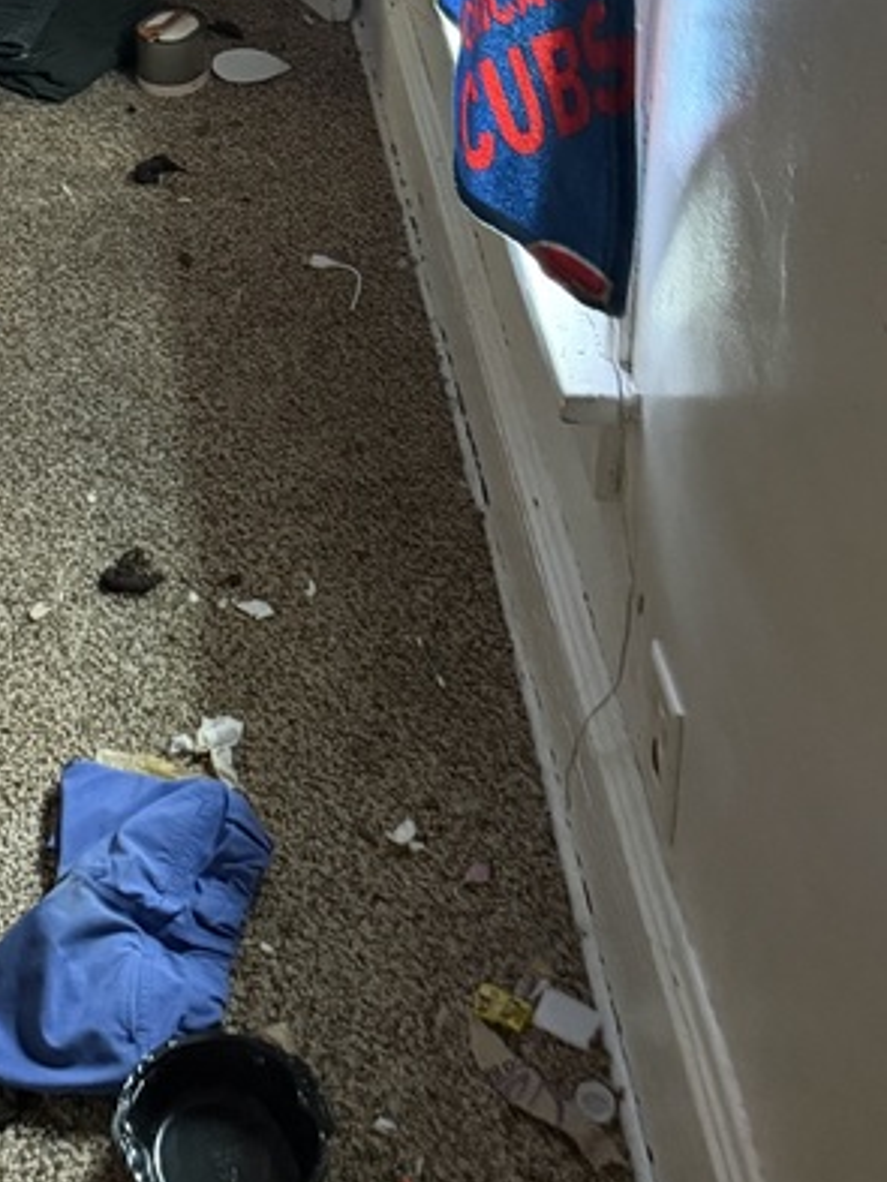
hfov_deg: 21.3
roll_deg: +2.5
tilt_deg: -20.4
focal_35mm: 66
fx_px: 2254
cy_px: -253
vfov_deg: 26.1
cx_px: -54
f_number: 1.78
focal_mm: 6.76
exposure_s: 1/30
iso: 800
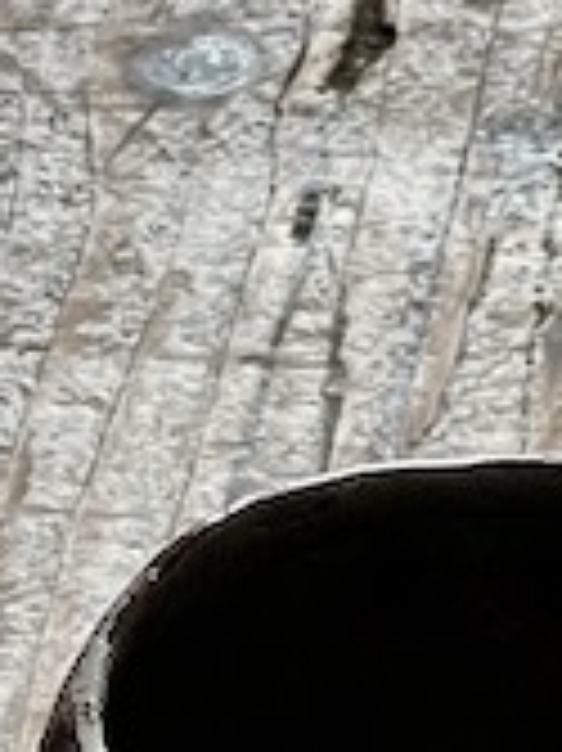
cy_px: 1040
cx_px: 1111
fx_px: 8496
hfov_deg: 3.8
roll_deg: +0.0
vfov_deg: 5.0
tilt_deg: -35.8
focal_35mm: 392
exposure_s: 1/99
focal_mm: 7.5
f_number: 2.2
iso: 100
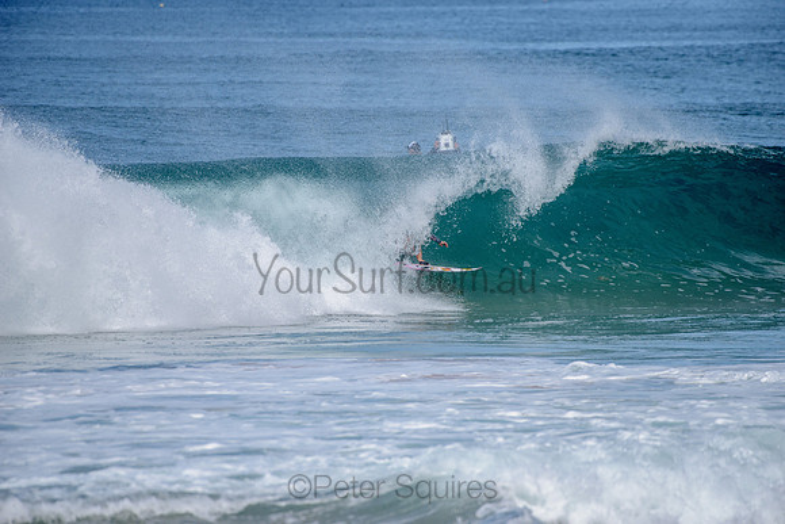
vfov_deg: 2.8
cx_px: 392
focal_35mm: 500
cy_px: 262
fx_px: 10905
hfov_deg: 4.1
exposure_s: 1/2500
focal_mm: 500
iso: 250
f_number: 6.3
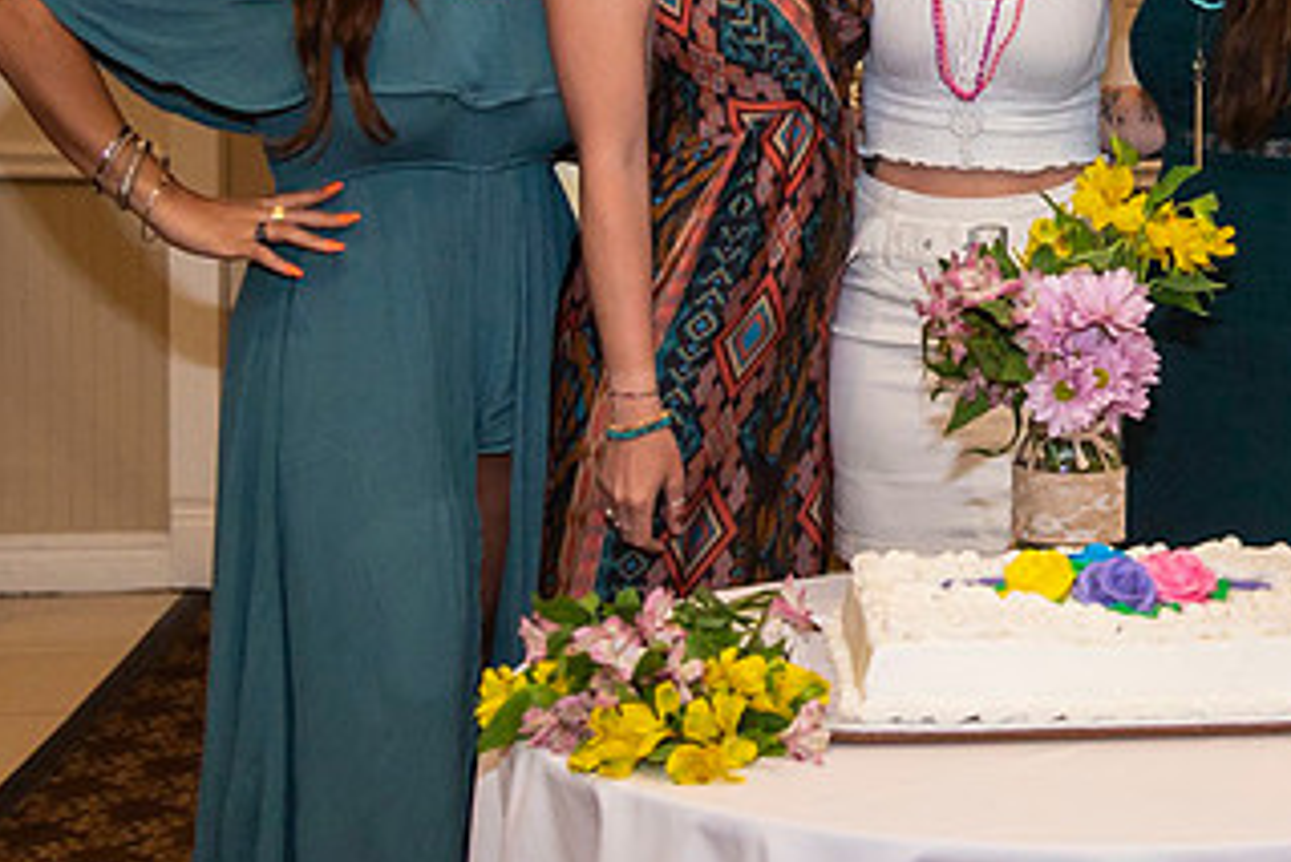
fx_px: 3229
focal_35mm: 90
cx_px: 1159
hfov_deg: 22.1
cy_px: 139
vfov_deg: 15.1
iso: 640
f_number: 4
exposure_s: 1/200
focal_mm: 38
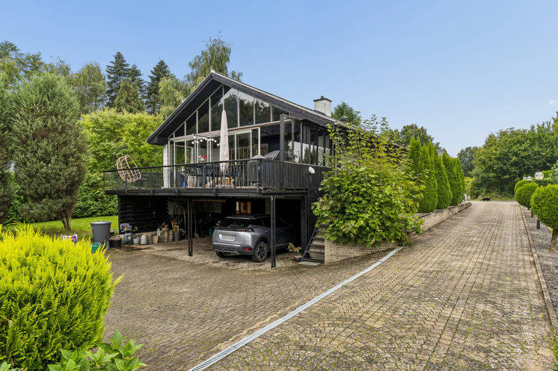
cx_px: 279
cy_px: 186
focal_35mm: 22
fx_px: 349
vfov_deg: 56.1
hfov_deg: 77.3
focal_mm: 15
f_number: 8
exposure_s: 1/250
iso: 500
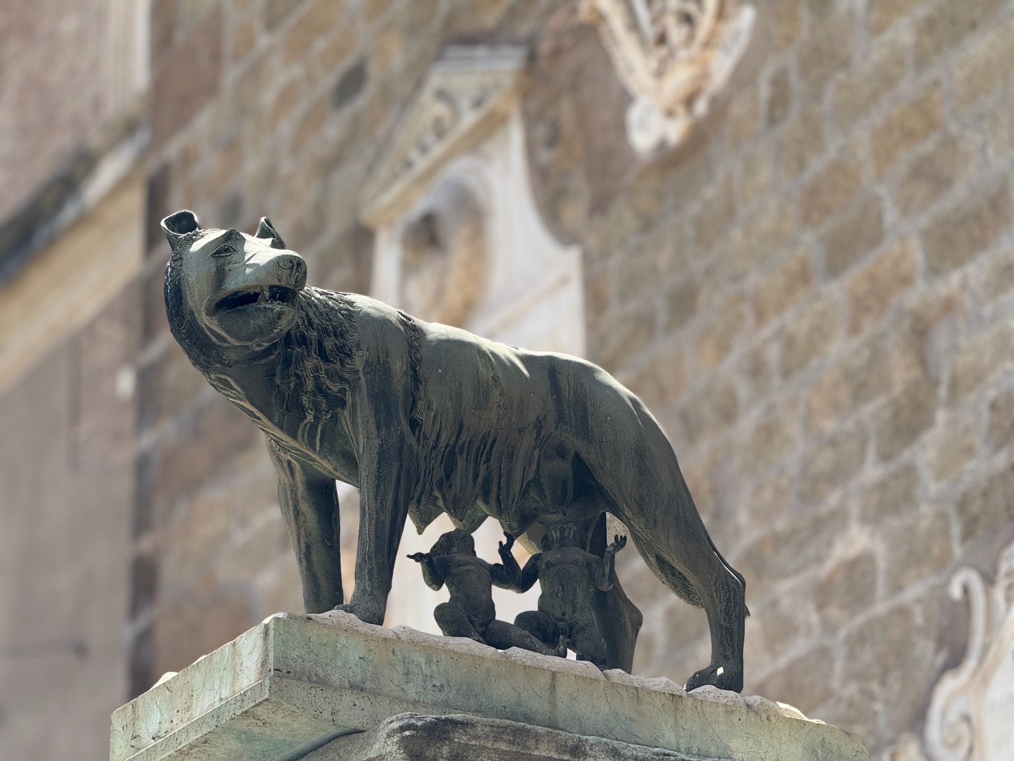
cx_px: 507
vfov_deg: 12.3
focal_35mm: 120
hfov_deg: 16.4
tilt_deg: +24.3
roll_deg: +1.8
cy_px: 380
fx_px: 3515
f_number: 2.8
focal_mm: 15.66
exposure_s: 1/611
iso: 50
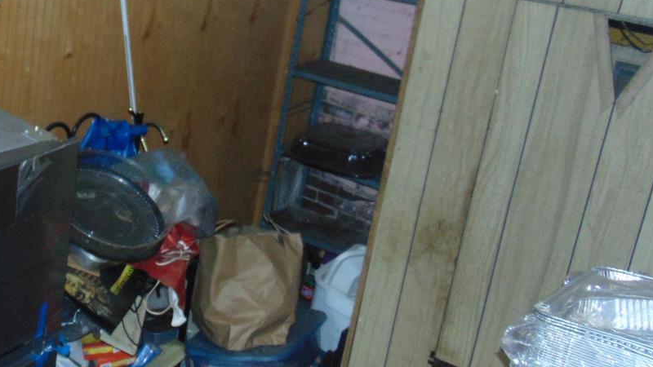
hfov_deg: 39.2
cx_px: 69
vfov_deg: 24.2
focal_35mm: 49
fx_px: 848
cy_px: 90
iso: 200
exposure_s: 1/30
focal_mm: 4.5
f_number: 3
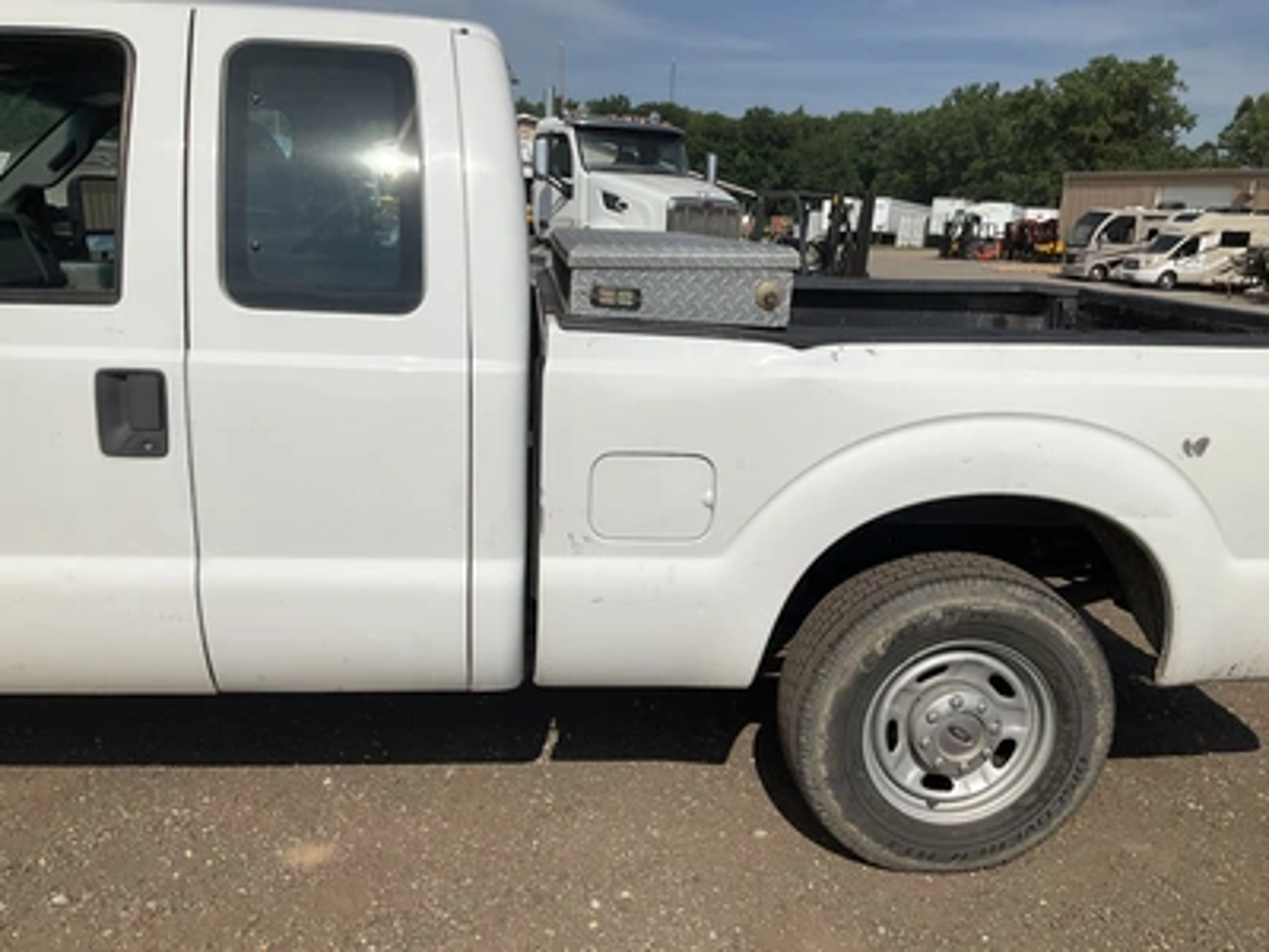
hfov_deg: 61.7
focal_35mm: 29
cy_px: 476
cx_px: 634
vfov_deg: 48.2
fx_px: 1063
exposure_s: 1/6536
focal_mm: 3
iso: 25
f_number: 1.8
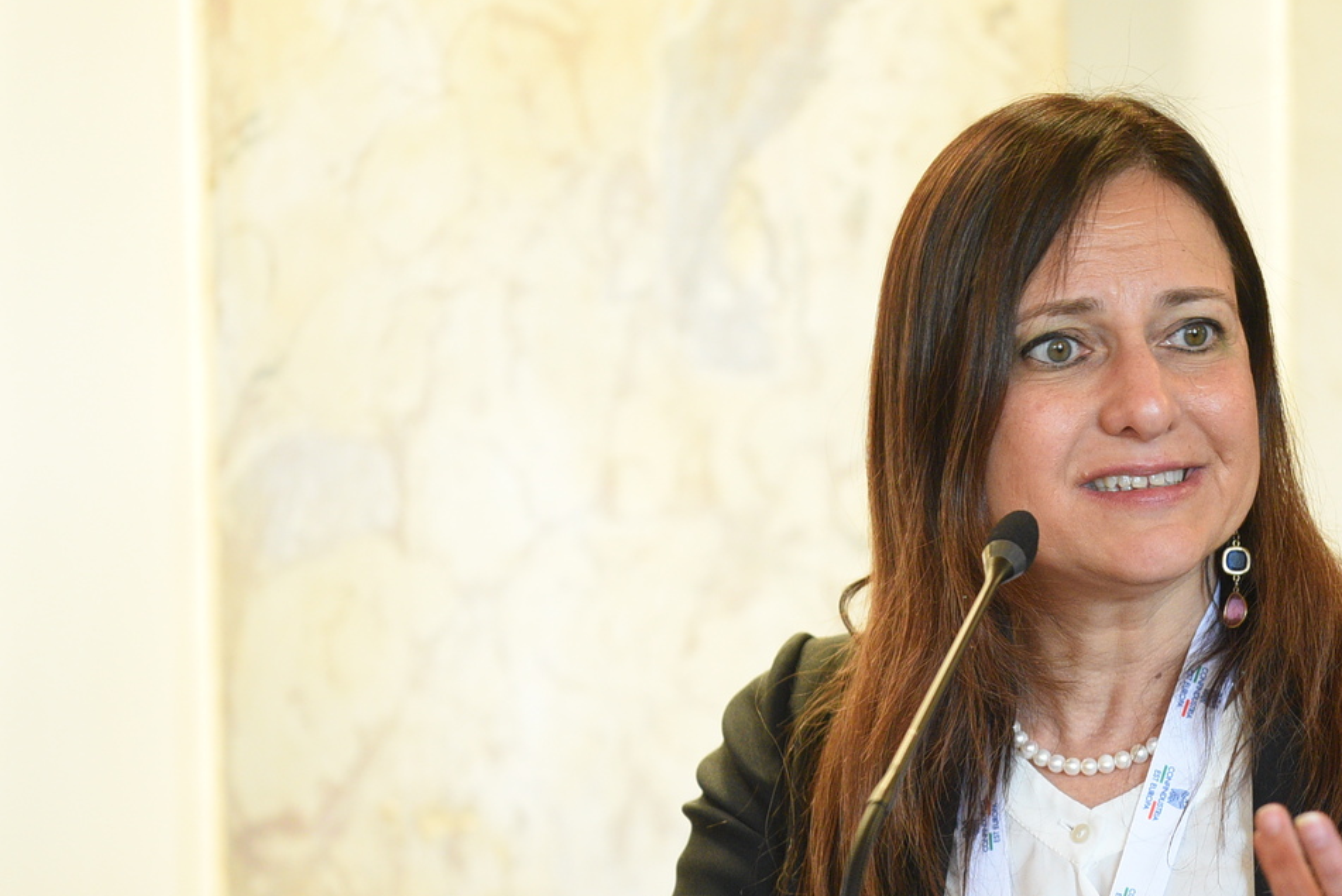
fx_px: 9733
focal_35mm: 261
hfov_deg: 7.9
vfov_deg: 5.3
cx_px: 869
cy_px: 689
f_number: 4
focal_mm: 165
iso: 4000
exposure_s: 1/200
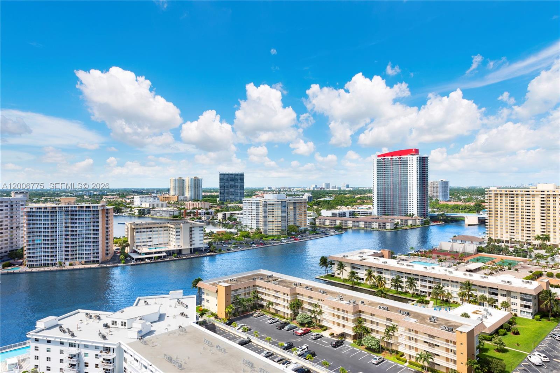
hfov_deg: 73.7
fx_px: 373
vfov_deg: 53.1
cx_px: 280
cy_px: 186
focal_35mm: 24
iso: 100
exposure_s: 1/125
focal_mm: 24
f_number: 10
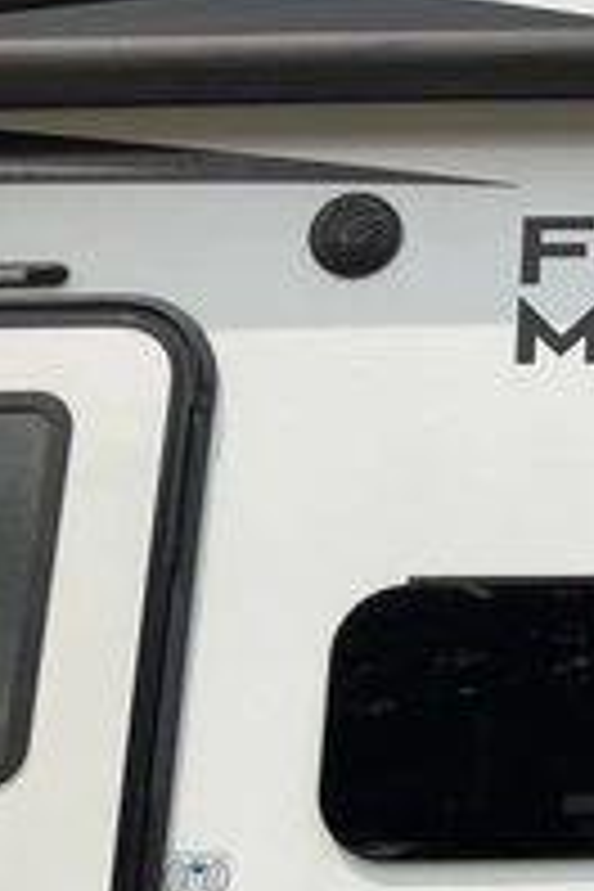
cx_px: 891
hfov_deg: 19.4
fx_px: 1510
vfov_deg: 32.8
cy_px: 531
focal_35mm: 61
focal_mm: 3
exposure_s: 1/3322
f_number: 1.8
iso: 25
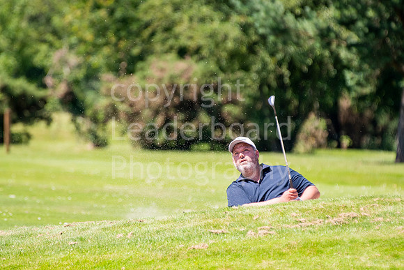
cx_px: 202
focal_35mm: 750
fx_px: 8418
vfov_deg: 1.8
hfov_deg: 2.7
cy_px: 135
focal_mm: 500
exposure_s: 1/1250
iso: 640
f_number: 6.3
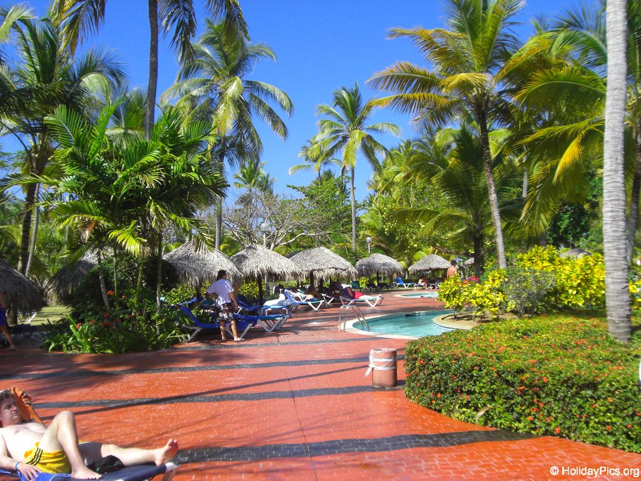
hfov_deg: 49.0
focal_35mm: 38
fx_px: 704
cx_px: 320
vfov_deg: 37.7
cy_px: 240
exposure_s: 1/160
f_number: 8
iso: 100
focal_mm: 6.2
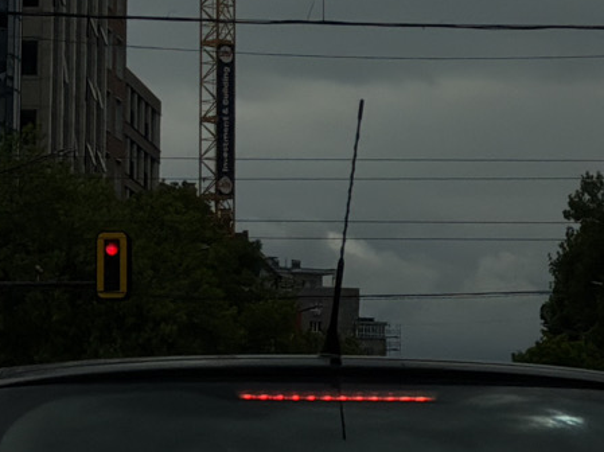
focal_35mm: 214
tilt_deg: +11.7
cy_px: -292
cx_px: 313
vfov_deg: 6.8
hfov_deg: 9.3
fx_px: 3731
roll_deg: -0.3
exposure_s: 1/13333
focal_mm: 6.76
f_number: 1.78
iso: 80
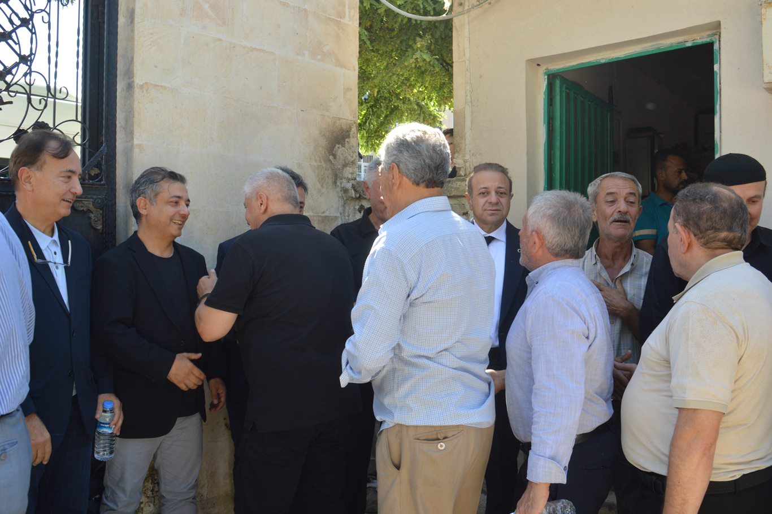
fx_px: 643
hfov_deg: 61.9
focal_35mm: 30
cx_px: 386
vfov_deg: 43.6
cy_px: 257
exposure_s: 1/125
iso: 180
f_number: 5.6
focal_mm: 20
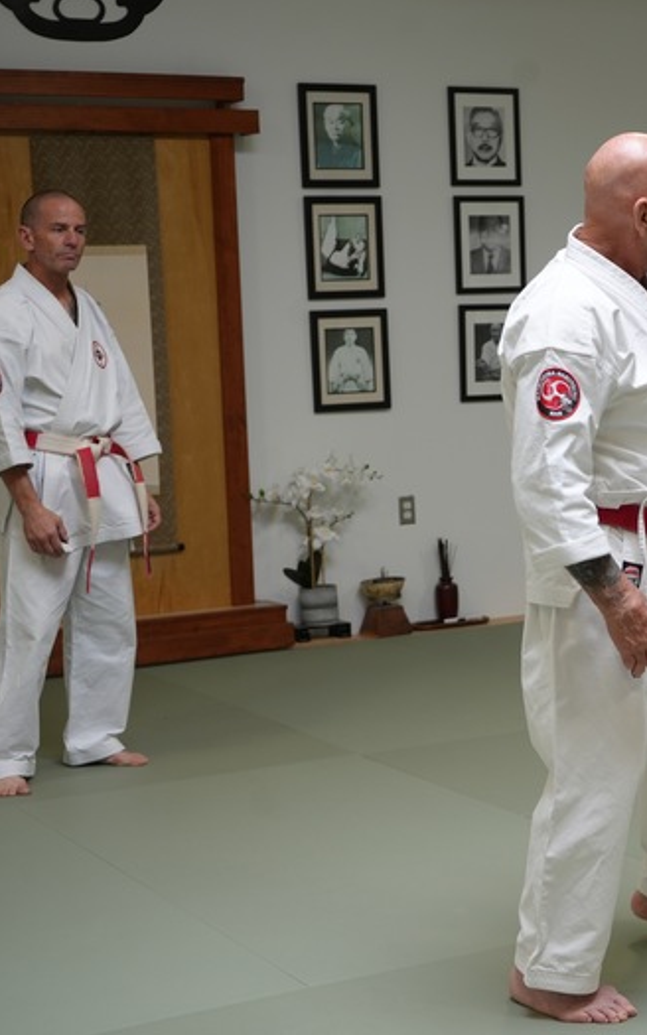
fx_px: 2060
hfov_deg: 17.1
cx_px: 754
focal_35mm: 73
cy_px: 520
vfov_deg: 28.2
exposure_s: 1/160
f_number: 4.5
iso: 400
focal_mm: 47
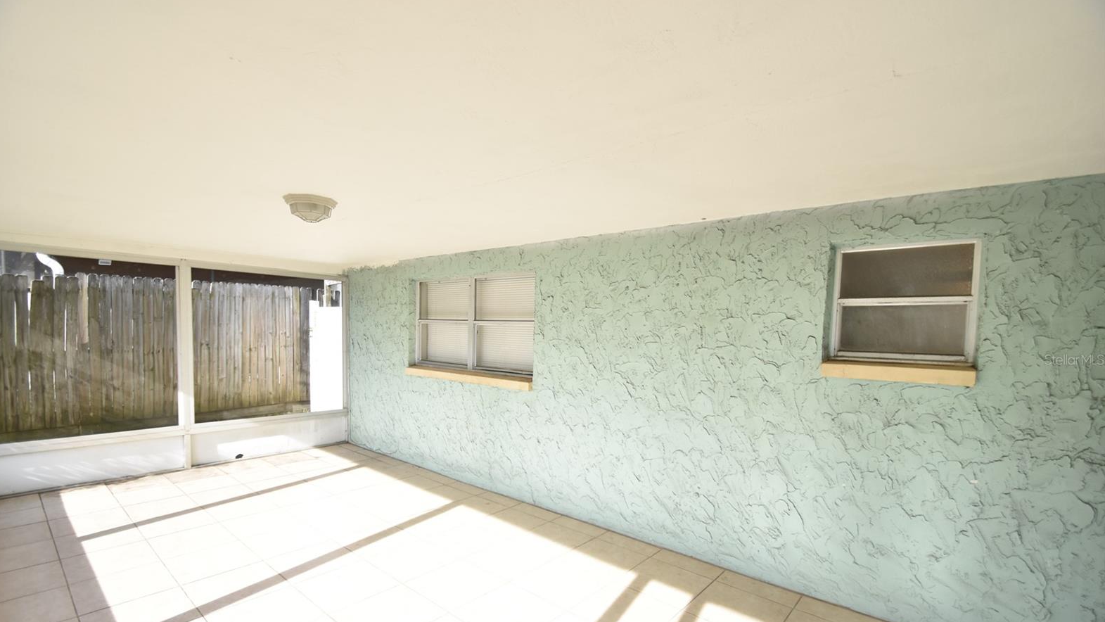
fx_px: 469
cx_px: 544
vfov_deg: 66.7
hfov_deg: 99.4
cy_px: 360
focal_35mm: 16
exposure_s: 1/1000
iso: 800
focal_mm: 10
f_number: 3.5
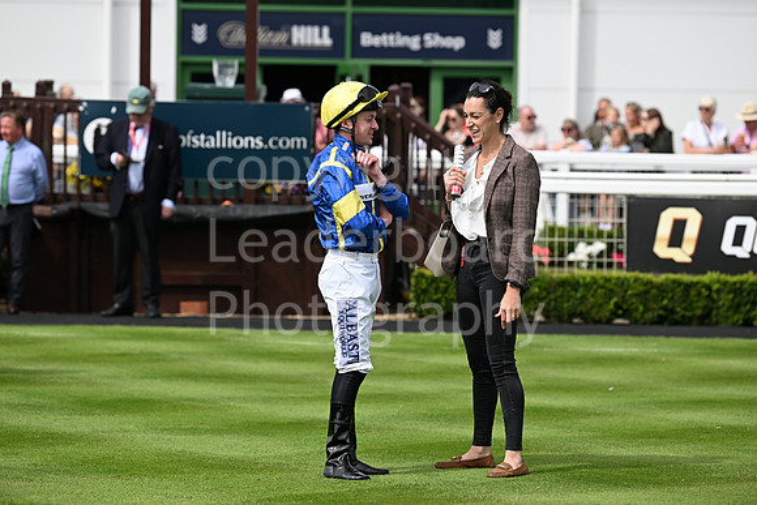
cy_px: 252
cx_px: 378
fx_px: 3786
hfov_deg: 11.4
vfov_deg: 7.6
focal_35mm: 180
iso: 400
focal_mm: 180
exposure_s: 1/3200
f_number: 4.5
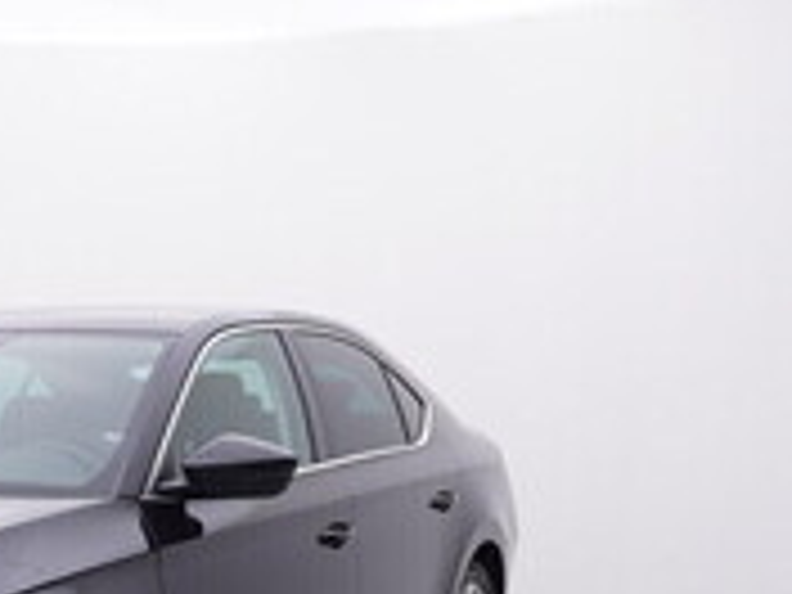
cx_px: 16
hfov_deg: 27.3
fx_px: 1544
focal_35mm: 68
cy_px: 632
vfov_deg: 20.8
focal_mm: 15
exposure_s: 1/80
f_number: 5
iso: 200
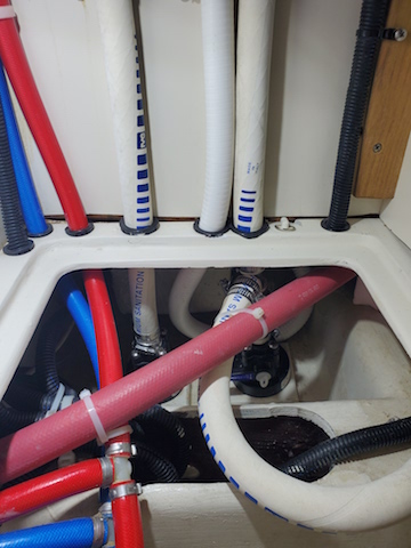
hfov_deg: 53.1
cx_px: 206
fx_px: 412
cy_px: 274
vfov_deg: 67.3
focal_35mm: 26
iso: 64
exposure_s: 1/120
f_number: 2.4
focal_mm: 4.3
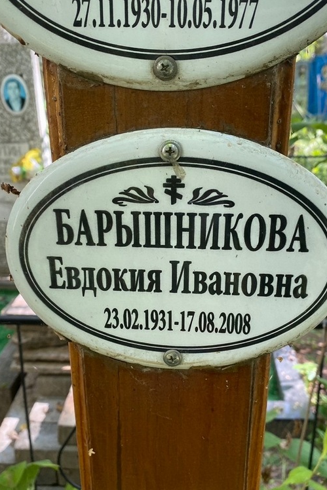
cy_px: 249
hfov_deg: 35.9
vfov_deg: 51.9
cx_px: 172
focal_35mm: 37
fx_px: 504
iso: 64
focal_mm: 4.25
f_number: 1.8
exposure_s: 1/122
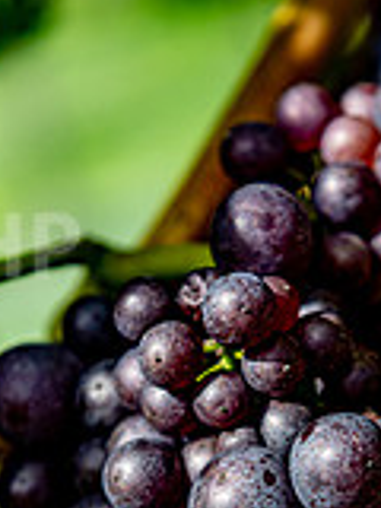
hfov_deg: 8.8
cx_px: 302
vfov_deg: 11.7
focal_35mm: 168
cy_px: 460
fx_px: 2465
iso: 180
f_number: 6.3
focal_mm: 62
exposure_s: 1/500
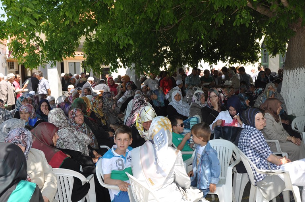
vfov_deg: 29.8
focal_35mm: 45
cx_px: 152
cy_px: 101
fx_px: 381
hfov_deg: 43.7
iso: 200
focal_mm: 30
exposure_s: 1/200
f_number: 9
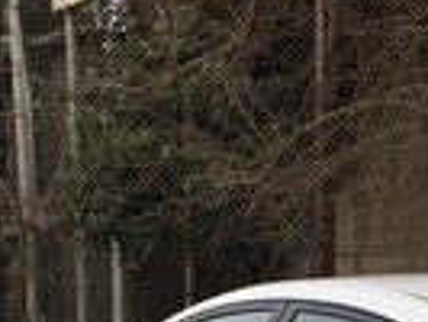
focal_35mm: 108
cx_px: 415
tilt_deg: -11.4
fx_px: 1337
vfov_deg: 12.7
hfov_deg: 17.8
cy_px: 551
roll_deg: -0.6
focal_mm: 4.15
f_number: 2.2
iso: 32
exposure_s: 1/989
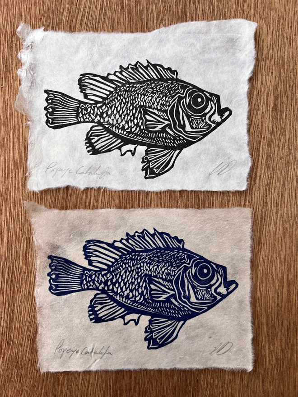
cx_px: 149
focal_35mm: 26
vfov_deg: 67.3
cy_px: 198
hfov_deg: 53.1
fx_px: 298
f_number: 1.5
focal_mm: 5.7
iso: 50
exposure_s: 1/1029
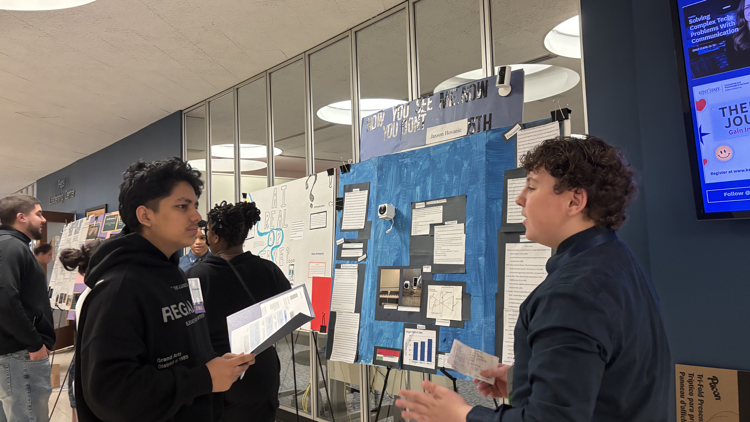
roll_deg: +2.5
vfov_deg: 40.2
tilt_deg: +5.5
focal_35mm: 29
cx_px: 383
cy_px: 199
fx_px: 577
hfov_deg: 66.1
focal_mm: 5.96
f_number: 1.6
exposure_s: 1/60
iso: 400
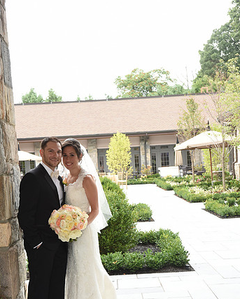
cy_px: 199
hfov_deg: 25.0
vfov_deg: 30.7
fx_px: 541
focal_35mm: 61
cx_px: 112
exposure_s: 1/125
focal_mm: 48
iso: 1000
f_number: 9
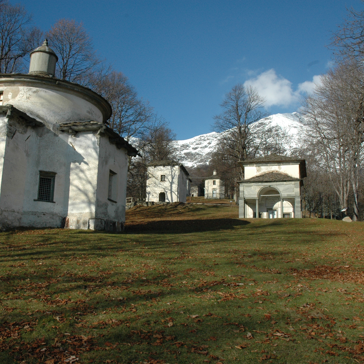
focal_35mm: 35
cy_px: 183
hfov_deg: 47.0
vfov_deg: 47.2
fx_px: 416
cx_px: 149
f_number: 11
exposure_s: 1/500
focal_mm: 18
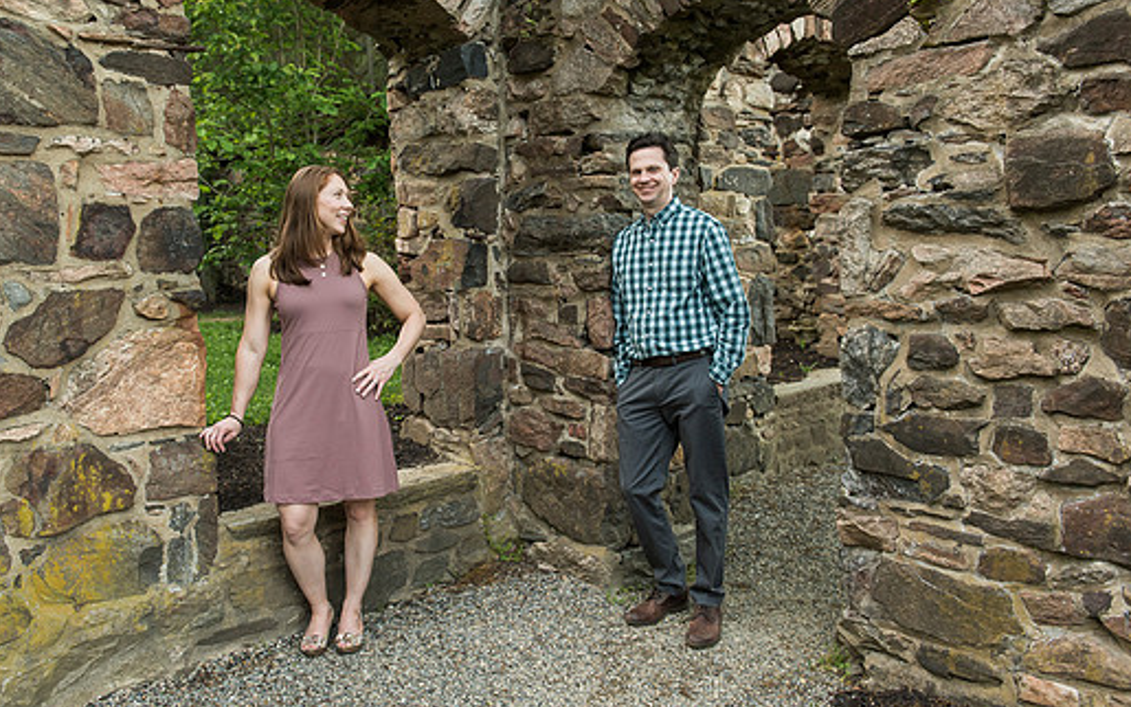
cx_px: 501
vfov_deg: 40.6
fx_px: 956
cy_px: 322
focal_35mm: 31
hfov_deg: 61.1
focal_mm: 27
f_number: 4
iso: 800
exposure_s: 1/125
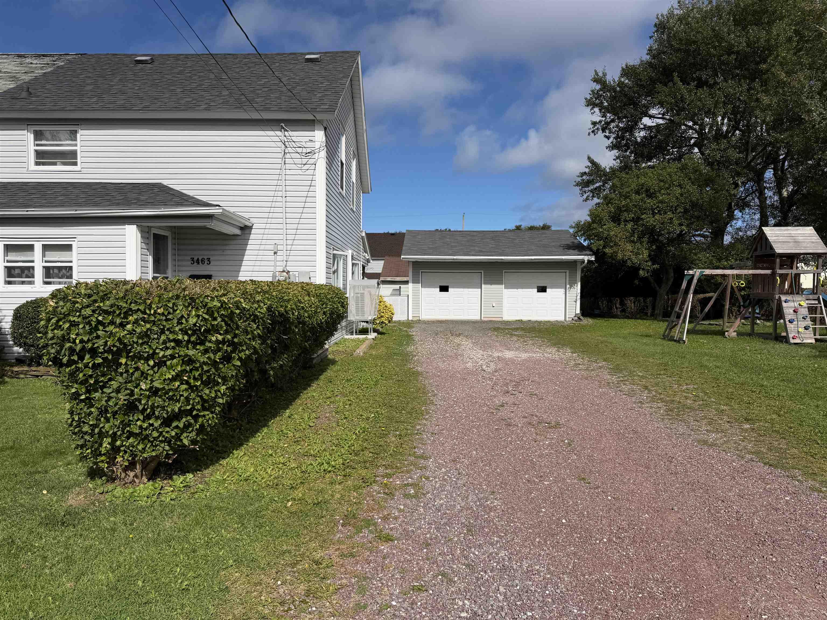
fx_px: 573
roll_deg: -0.8
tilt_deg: -1.8
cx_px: 414
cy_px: 310
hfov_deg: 71.6
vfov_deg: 56.8
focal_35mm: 24
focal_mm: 6.76
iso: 80
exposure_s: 1/14286
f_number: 1.78
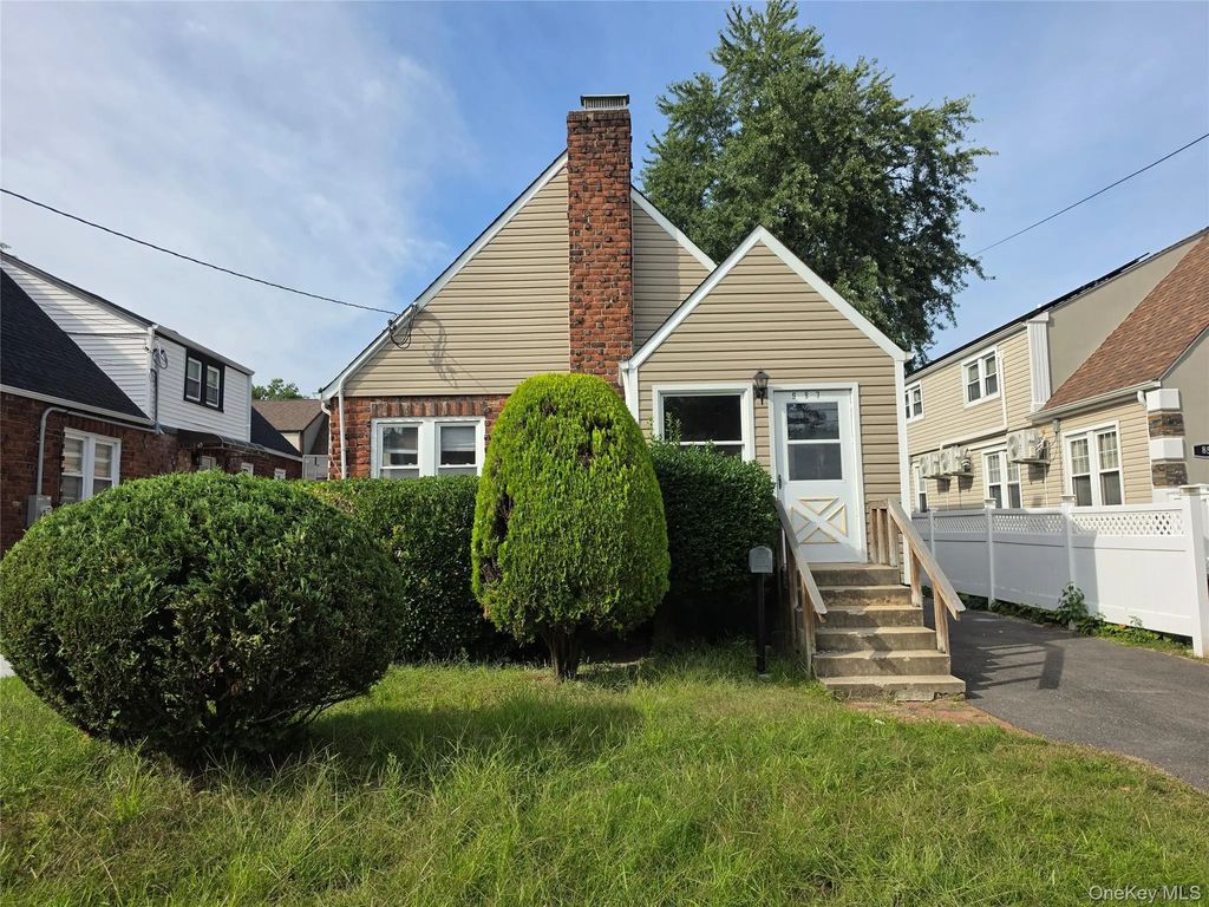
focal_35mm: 23
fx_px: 803
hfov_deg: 73.9
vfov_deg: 58.9
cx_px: 604
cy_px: 454
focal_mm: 6.5
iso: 64
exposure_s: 1/5605
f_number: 1.4
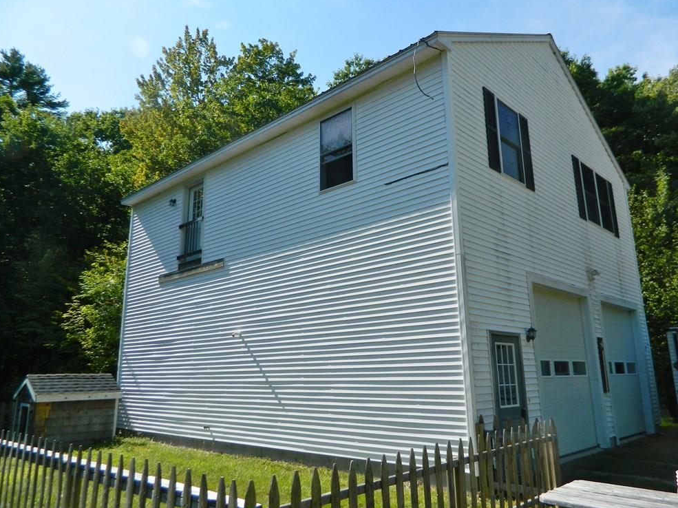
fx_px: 509
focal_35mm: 26
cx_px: 337
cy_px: 250
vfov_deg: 53.0
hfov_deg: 67.3
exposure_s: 1/1000
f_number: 3.1
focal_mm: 4.5
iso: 80
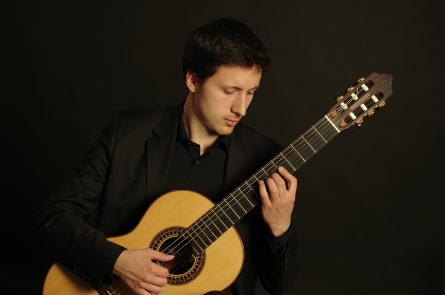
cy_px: 148
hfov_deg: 27.0
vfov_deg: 18.1
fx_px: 925
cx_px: 222
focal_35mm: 75
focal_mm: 50
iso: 800
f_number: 4
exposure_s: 1/60
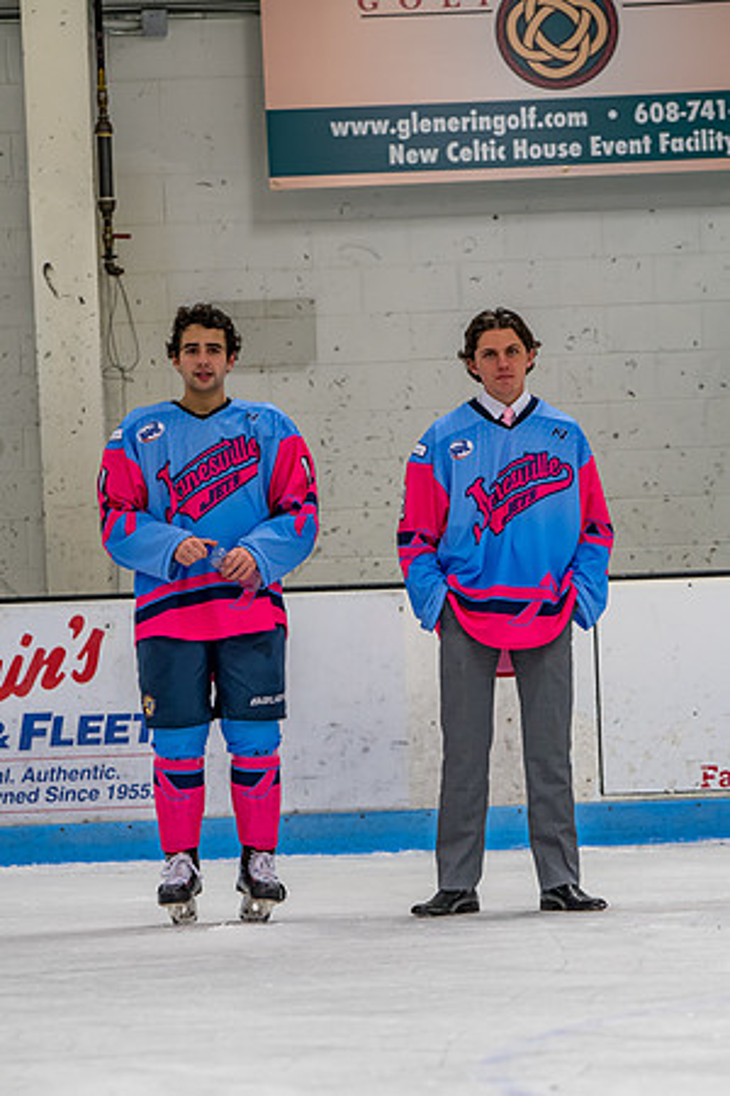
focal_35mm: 202
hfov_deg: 6.8
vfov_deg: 10.2
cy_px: 548
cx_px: 365
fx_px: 6159
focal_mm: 135
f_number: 4
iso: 640
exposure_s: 1/250
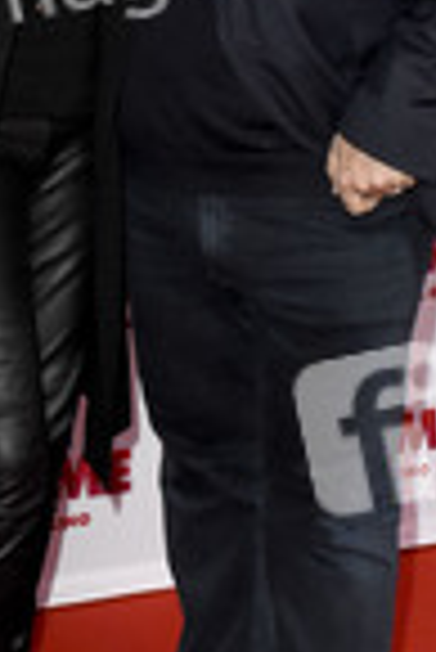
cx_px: 117
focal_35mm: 124
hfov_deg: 11.1
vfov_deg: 16.4
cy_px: 184
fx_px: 2247
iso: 3200
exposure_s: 1/160
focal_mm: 30
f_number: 6.3
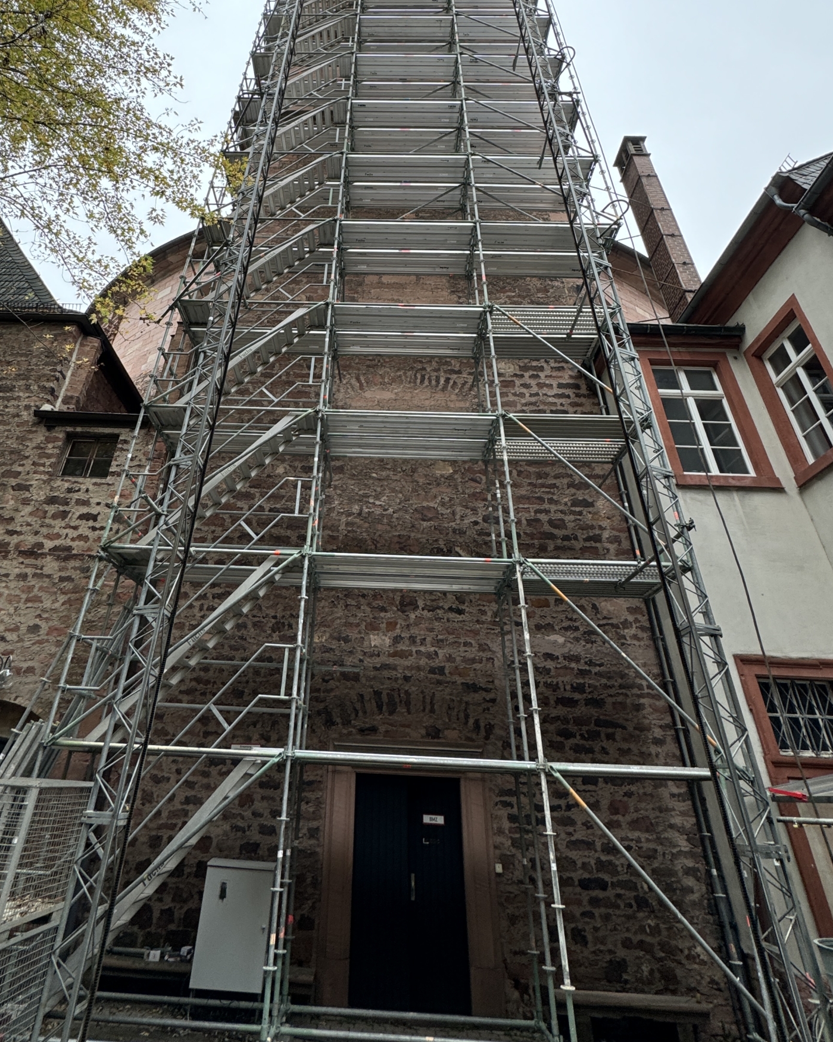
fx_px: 616
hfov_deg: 67.8
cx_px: 363
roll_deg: -1.9
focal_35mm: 20
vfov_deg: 76.5
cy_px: 307
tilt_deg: +39.8
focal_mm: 2.22
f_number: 2.2
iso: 40
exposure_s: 1/119
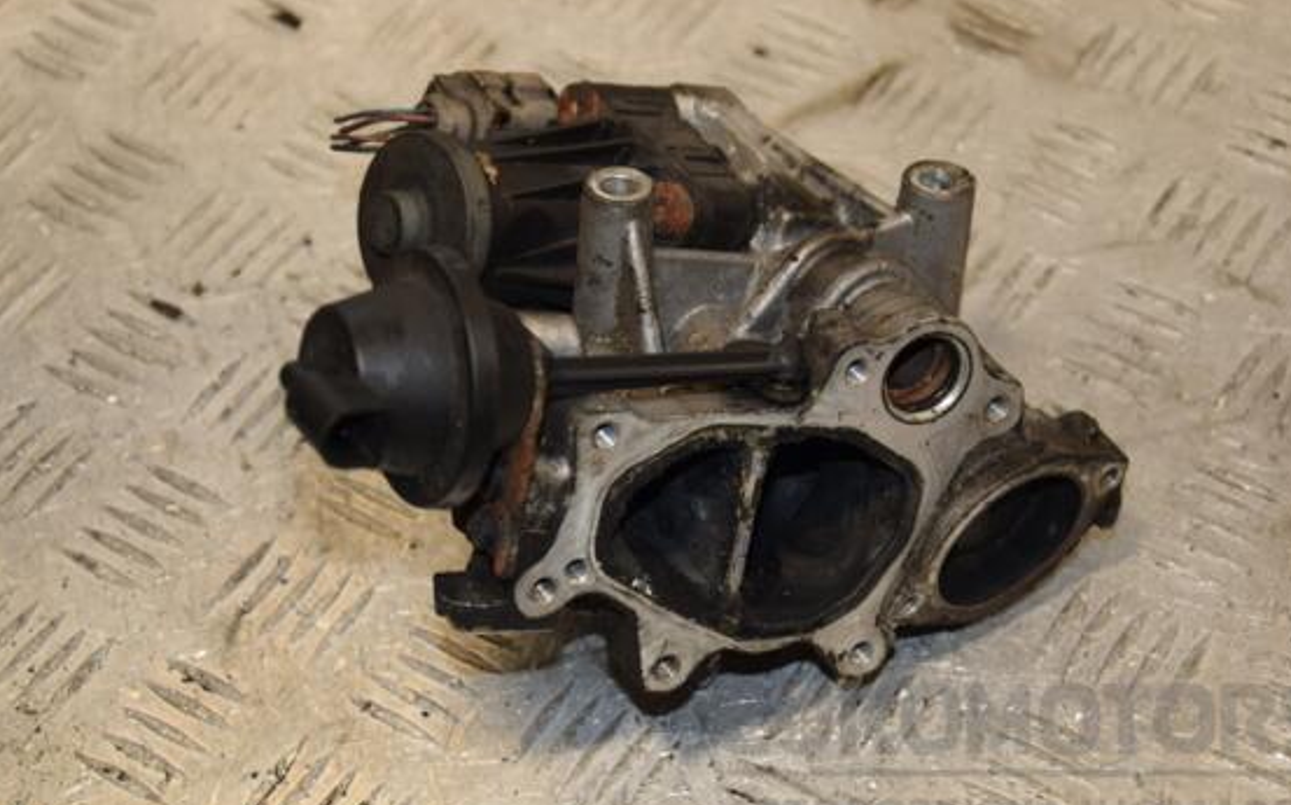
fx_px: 2919
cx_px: 679
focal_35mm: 83
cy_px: 408
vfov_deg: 15.7
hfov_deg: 24.9
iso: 800
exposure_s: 1/200
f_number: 5
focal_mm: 50
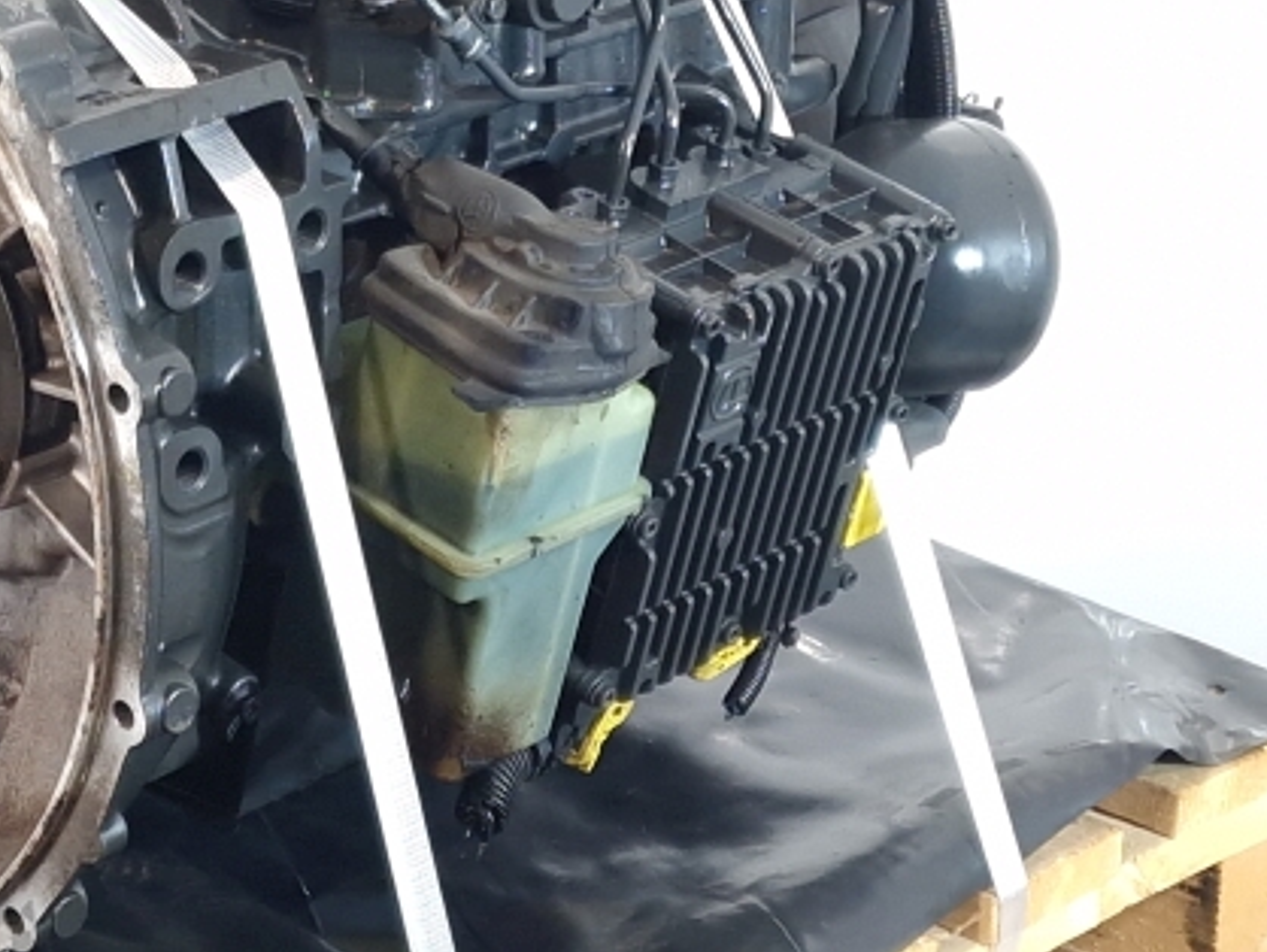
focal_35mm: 44
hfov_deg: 40.1
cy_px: 376
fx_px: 1611
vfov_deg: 32.8
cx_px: 158
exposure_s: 1/50
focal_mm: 6.4
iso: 125
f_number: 1.8
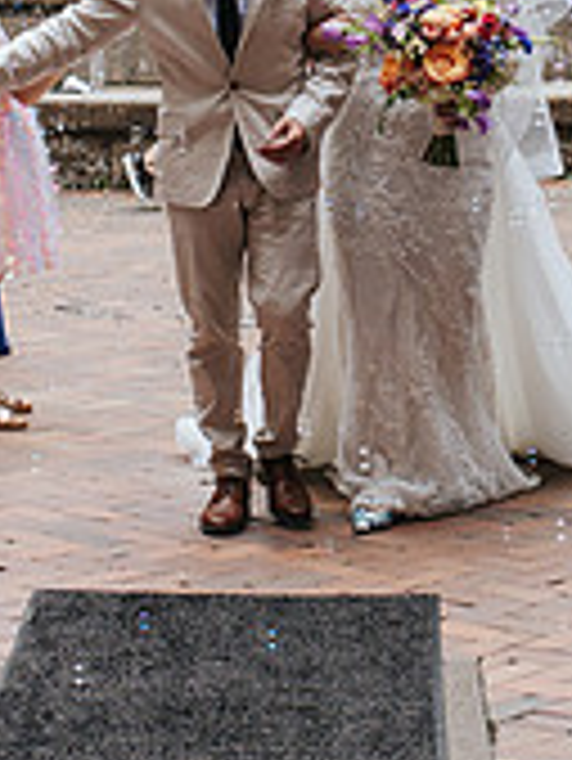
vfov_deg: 11.0
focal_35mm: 177
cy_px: -34
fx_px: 3895
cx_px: 377
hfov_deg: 8.4
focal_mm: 35
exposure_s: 1/400
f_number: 4
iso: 800
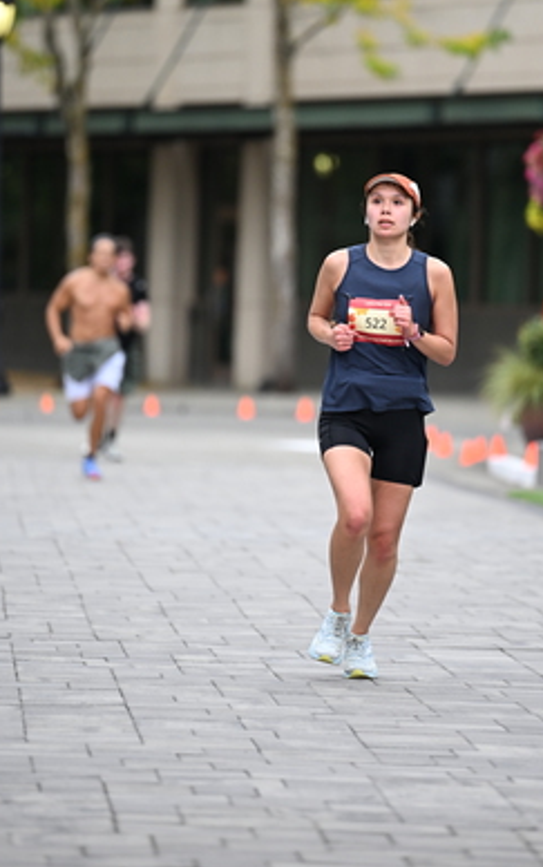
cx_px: 341
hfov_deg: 4.6
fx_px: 6833
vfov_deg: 7.3
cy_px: 351
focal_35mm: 289
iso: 640
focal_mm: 200
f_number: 2.8
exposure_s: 1/2000
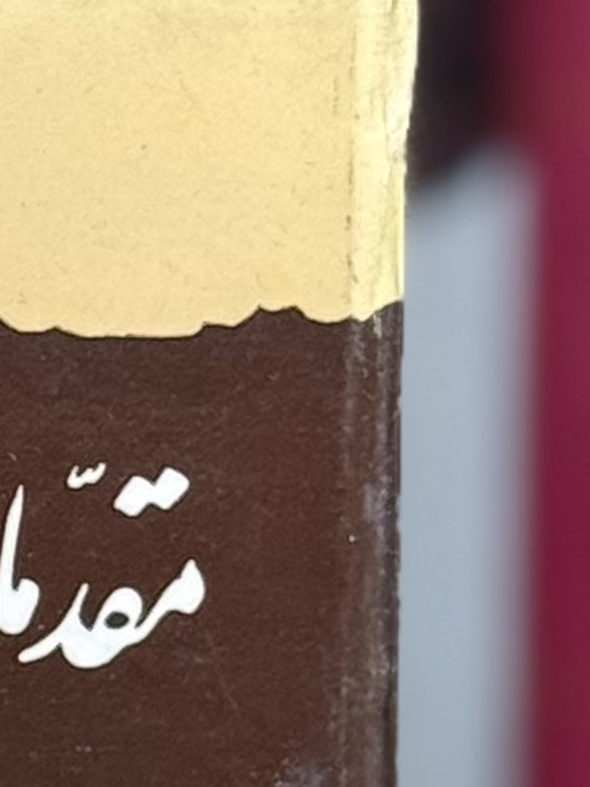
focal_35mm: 329
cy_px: 506
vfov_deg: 6.0
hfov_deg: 4.5
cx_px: -549
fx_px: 7477
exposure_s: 1/100
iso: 80
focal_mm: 6.76
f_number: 1.78
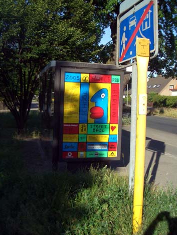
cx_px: 99
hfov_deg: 35.1
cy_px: 106
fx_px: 279
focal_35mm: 41
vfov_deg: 45.7
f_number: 2.6
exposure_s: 1/800
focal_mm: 5.8
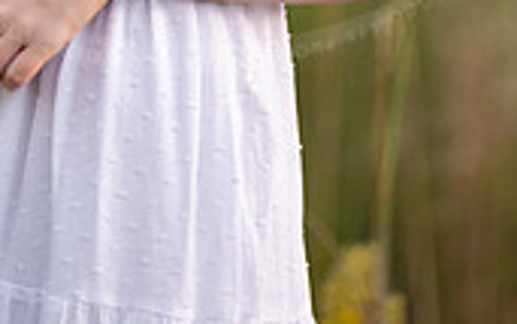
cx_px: 151
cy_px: -321
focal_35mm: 228
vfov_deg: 5.6
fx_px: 3214
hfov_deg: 9.2
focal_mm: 85
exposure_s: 1/1000
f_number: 1.2
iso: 100
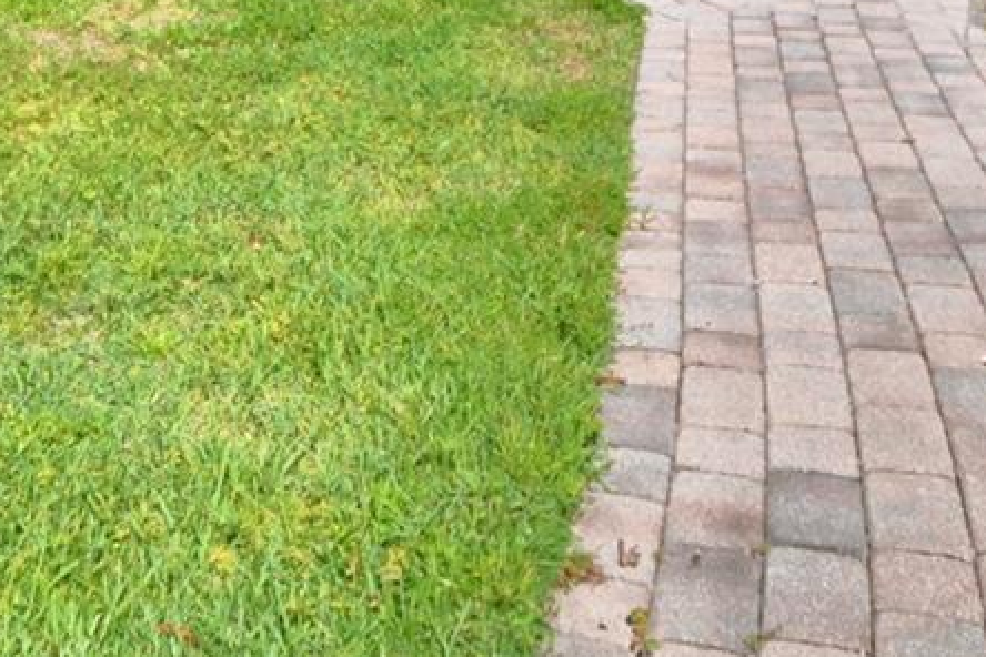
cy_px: -475
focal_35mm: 54
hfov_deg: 36.8
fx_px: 1479
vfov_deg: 19.6
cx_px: 451
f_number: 4.5
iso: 100
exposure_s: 1/1250
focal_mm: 10
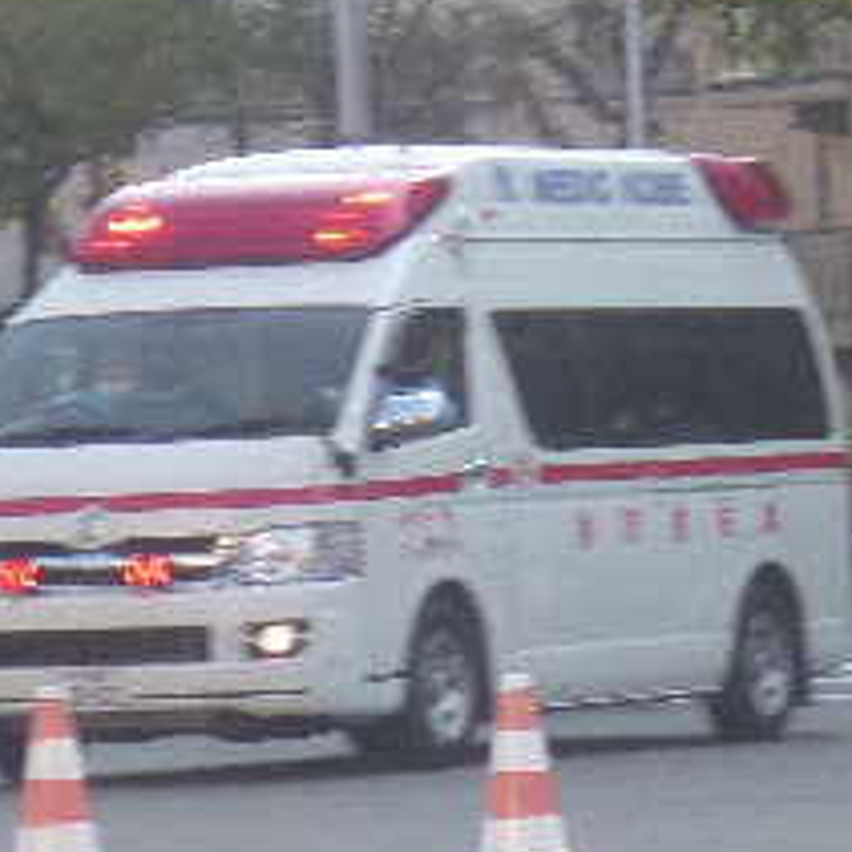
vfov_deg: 5.4
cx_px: 537
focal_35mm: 327
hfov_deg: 5.4
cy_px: 341
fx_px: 9106
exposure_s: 1/125
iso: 100
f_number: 5.9
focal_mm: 21.5
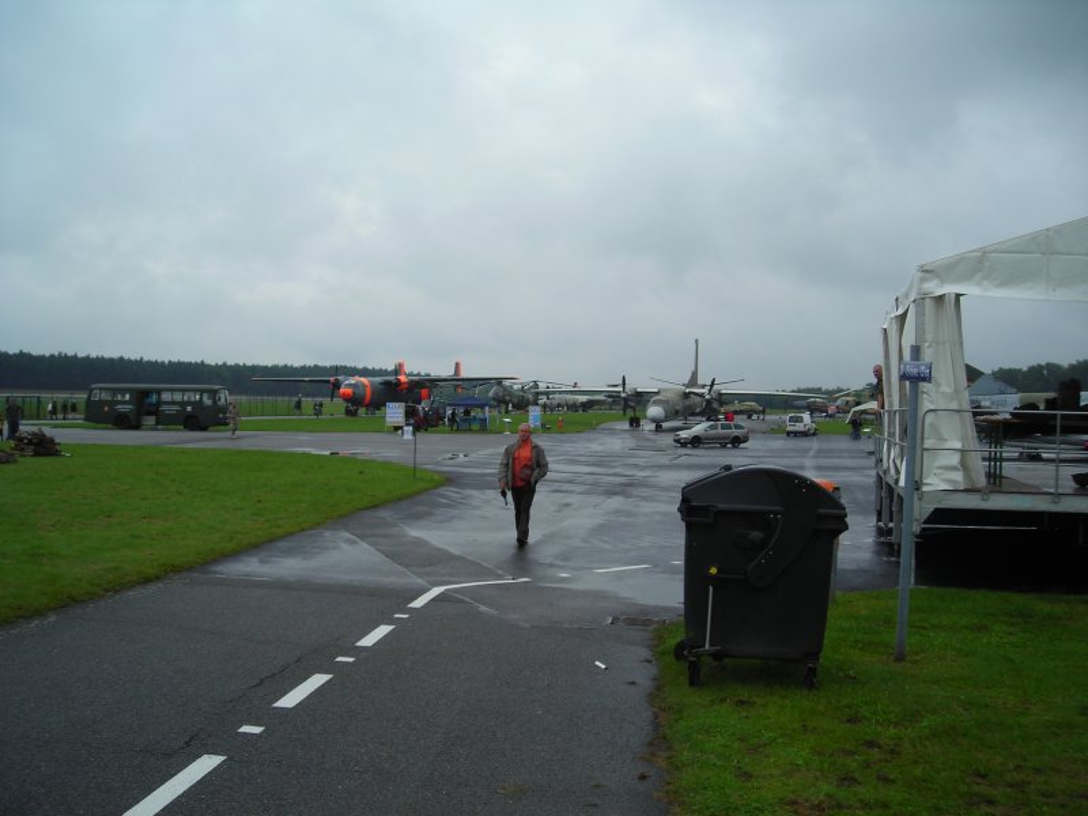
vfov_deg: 37.7
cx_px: 544
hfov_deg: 49.0
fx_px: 1194
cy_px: 408
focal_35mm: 38
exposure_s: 1/380
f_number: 3.2
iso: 50
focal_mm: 6.3
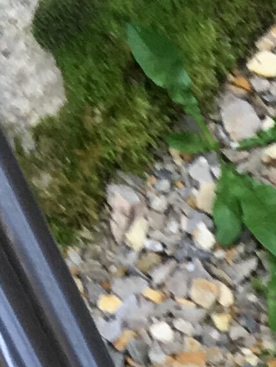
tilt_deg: -57.9
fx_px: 2200
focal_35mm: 207
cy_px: 1003
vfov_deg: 8.4
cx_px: 879
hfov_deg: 6.5
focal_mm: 4.15
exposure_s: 1/100
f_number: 2.2
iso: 32
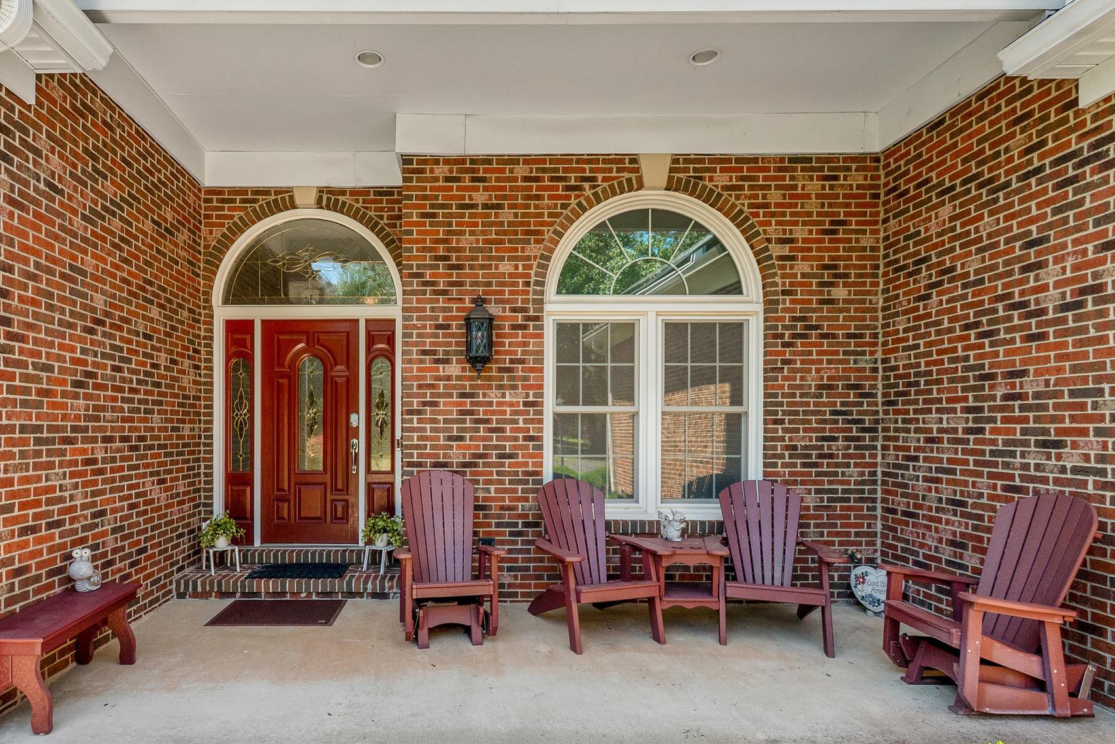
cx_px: 465
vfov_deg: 67.0
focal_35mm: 18
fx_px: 557
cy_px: 432
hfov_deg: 89.2
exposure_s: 1/200
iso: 400
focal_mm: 10
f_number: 8
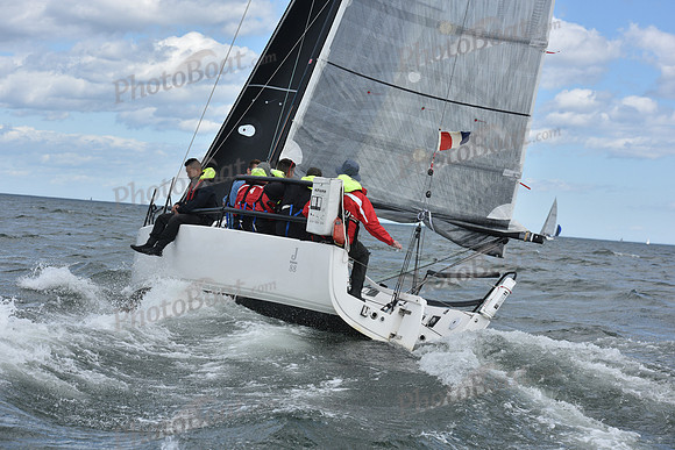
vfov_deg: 15.2
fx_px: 1688
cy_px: 225
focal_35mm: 90
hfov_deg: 22.6
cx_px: 338
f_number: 8
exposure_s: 1/1250
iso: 320
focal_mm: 90
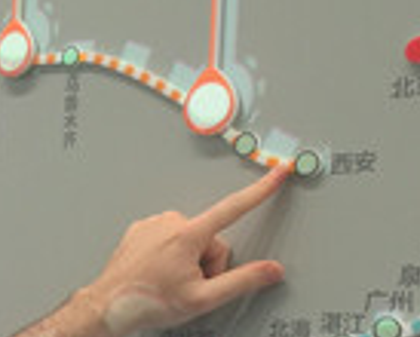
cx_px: -297
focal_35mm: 96
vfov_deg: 15.9
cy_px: 296
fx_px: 1195
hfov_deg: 17.0
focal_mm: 4.04
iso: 80
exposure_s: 1/33.3
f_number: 2
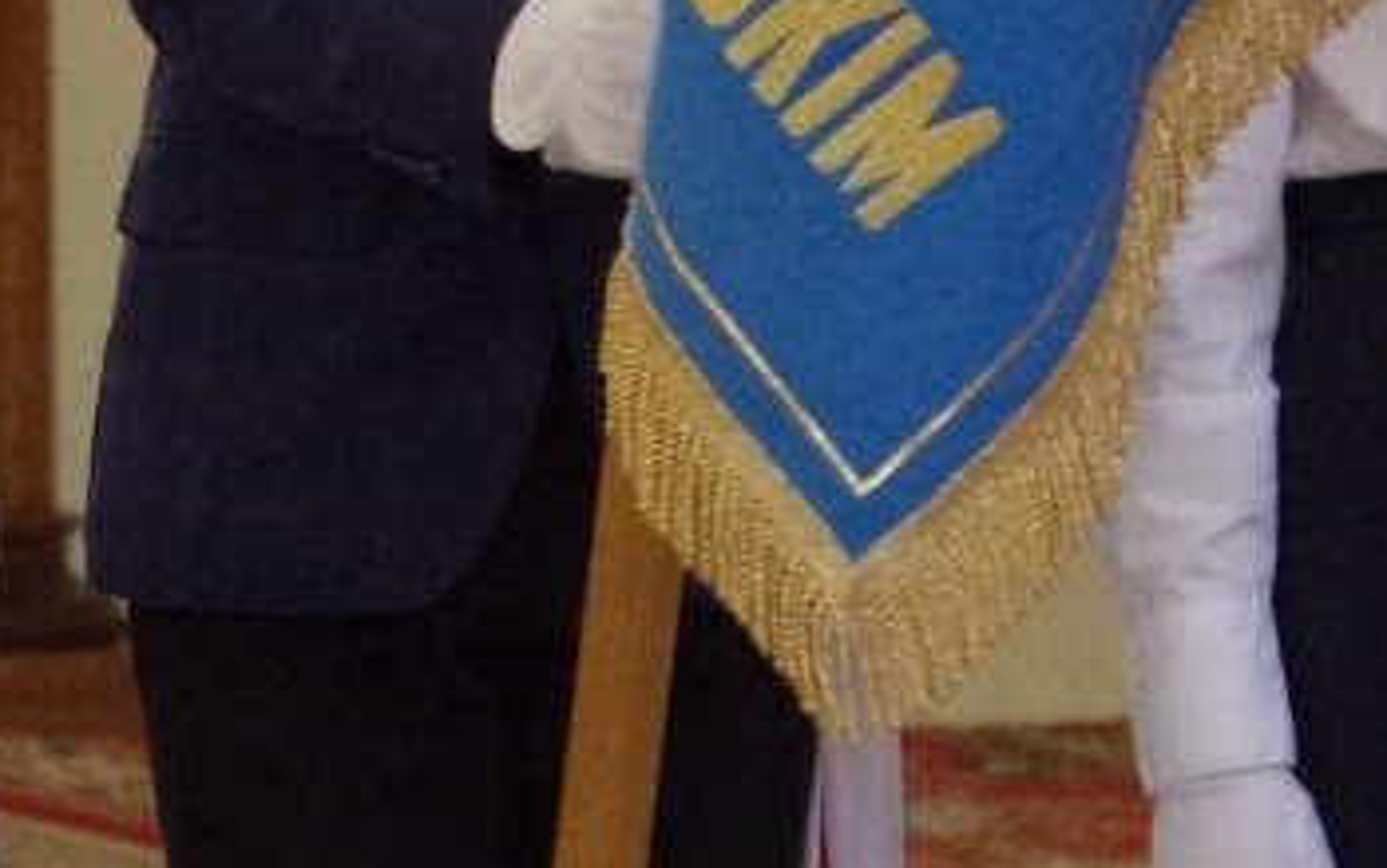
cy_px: 462
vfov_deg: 2.1
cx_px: 503
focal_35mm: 612
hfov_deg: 3.4
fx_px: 23141
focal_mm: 78
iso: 3200
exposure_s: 1/50
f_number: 5.6
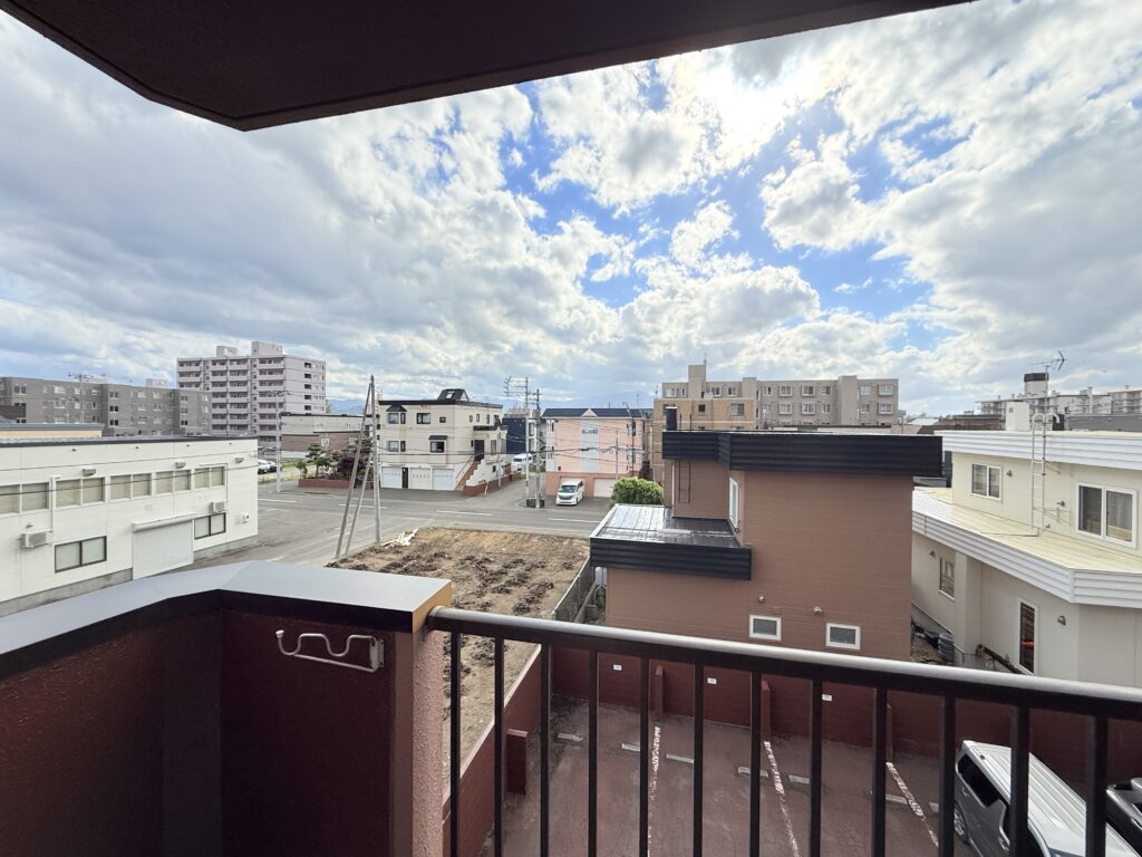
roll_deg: +0.2
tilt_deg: +0.7
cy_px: 428
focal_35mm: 14
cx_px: 571
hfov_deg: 102.1
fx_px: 462
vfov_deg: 85.7
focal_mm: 2.22
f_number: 2.2
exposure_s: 1/2024
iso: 64
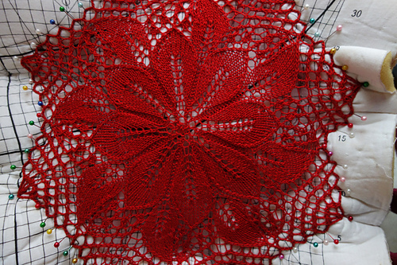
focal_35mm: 28
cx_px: 198
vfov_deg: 46.4
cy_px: 132
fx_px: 309
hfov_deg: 65.5
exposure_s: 1/60
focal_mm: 10.4
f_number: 1.8
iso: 800
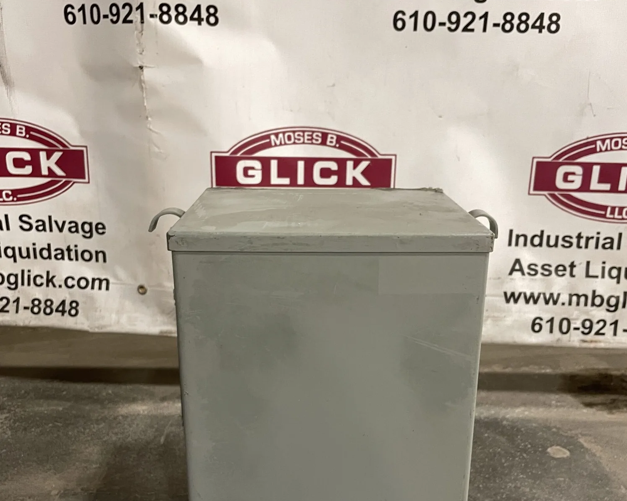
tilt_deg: -18.4
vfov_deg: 43.1
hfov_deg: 52.9
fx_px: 631
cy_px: 307
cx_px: 315
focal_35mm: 34
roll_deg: -0.6
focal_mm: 4.2
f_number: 1.6
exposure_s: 1/40
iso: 400
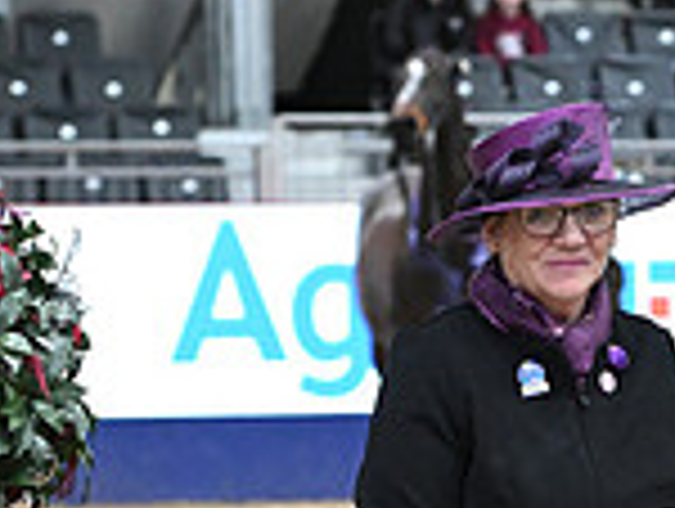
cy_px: 555
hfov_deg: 5.8
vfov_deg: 4.5
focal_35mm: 334
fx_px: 6523
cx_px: 1278
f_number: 4.5
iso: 6400
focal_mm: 90
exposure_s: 1/500
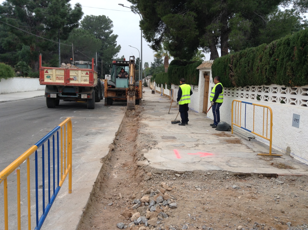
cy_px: 115
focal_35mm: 33
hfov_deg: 55.4
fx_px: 293
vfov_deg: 42.8
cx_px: 154
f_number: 2.4
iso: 32
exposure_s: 1/164
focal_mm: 3.3
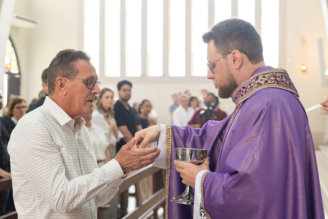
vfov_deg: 25.7
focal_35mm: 53
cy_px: 110
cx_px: 164
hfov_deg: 37.8
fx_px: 479
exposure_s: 1/160
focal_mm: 35
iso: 640
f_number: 2.8
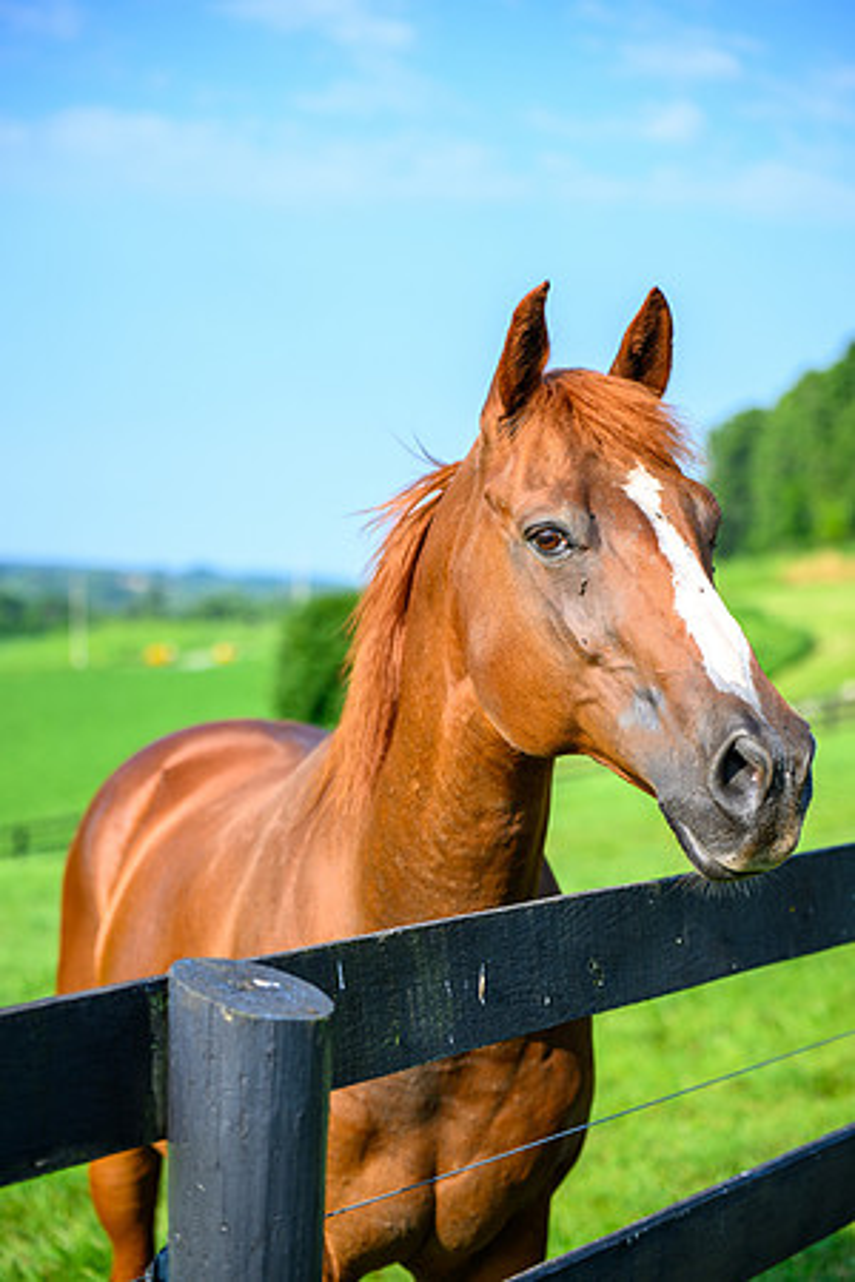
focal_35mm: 70
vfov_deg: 28.8
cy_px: 641
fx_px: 2494
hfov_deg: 19.5
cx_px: 428
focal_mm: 70
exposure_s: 1/1250
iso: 100
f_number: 2.8
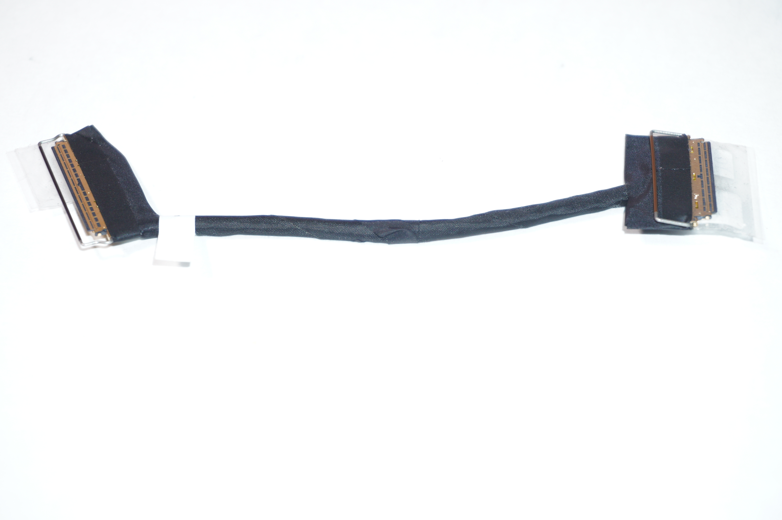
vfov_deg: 19.3
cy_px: 260
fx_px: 1530
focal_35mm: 70
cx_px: 391
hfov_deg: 28.7
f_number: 5.6
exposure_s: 1/160
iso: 640
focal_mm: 47
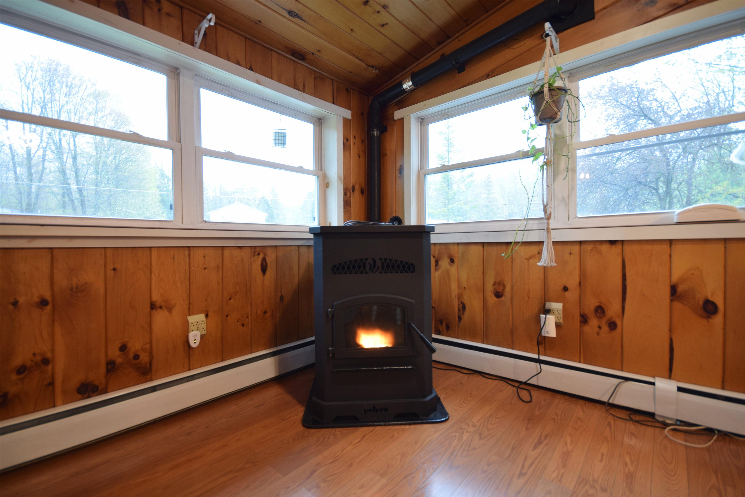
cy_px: 248
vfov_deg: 77.3
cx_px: 372
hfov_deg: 100.4
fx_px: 310
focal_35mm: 15
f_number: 6.3
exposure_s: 1/4
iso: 200
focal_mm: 10
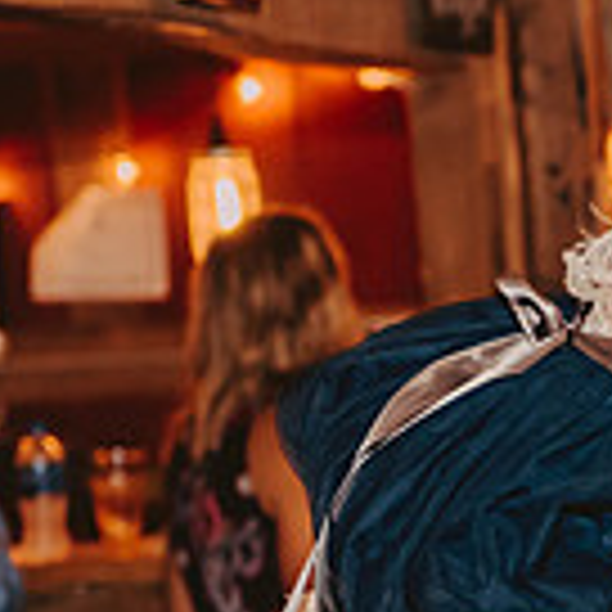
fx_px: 4481
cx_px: 792
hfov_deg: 7.7
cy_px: 673
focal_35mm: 224
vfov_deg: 7.8
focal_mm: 62
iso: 1000
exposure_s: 1/160
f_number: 2.8
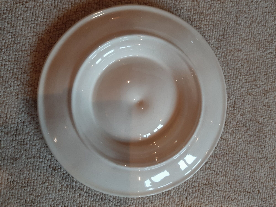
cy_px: 104
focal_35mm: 26
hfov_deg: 67.3
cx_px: 138
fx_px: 207
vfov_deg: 53.1
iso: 125
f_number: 1.7
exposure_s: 1/50
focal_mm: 3.93
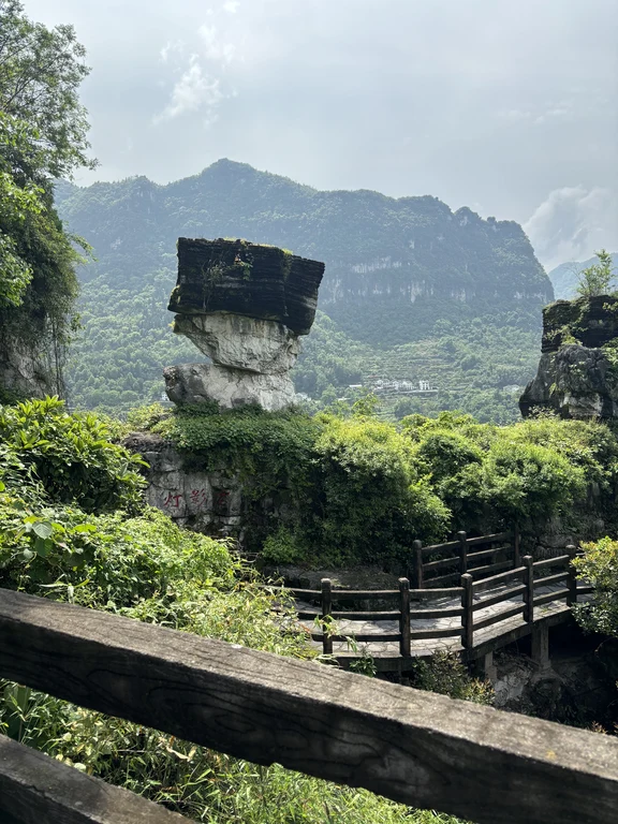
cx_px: 309
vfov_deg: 67.3
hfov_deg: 53.1
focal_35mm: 26
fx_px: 619
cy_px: 412
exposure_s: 1/2451
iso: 50
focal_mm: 5.96
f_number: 1.6
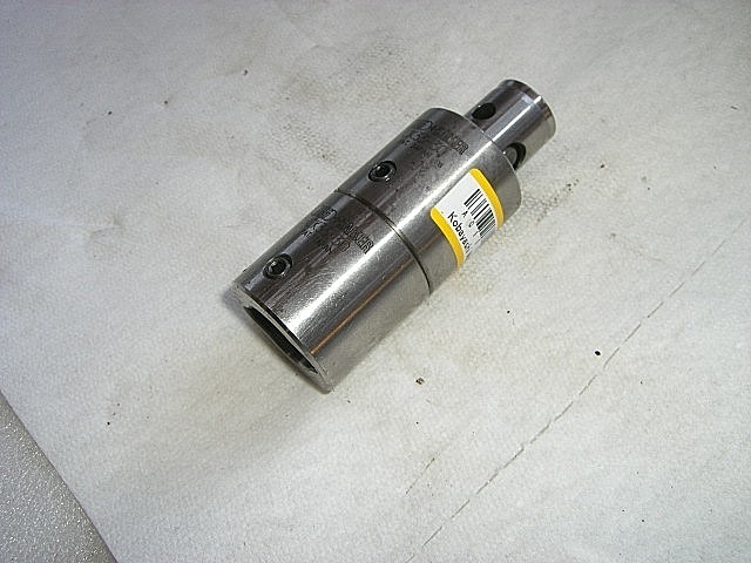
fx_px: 824
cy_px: 282
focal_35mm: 38
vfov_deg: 37.7
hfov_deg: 49.0
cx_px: 376
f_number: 4.3
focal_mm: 6.2
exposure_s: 1/100
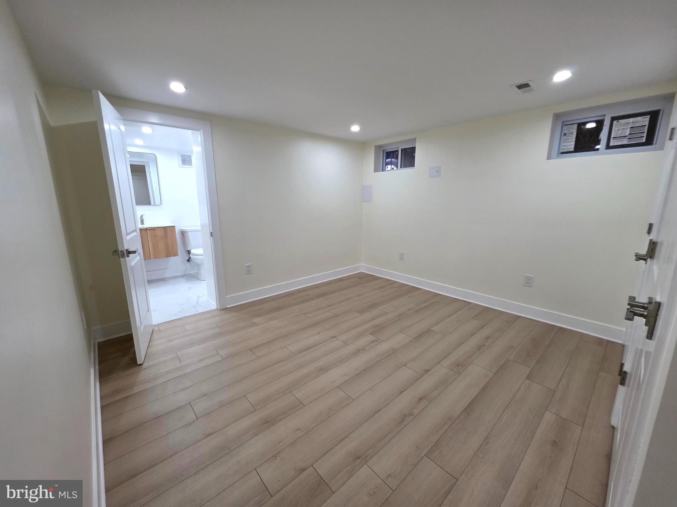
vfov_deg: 89.9
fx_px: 254
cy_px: 254
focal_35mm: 13
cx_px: 338
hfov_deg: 106.2
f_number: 1.9
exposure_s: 1/120
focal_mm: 2.2
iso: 200
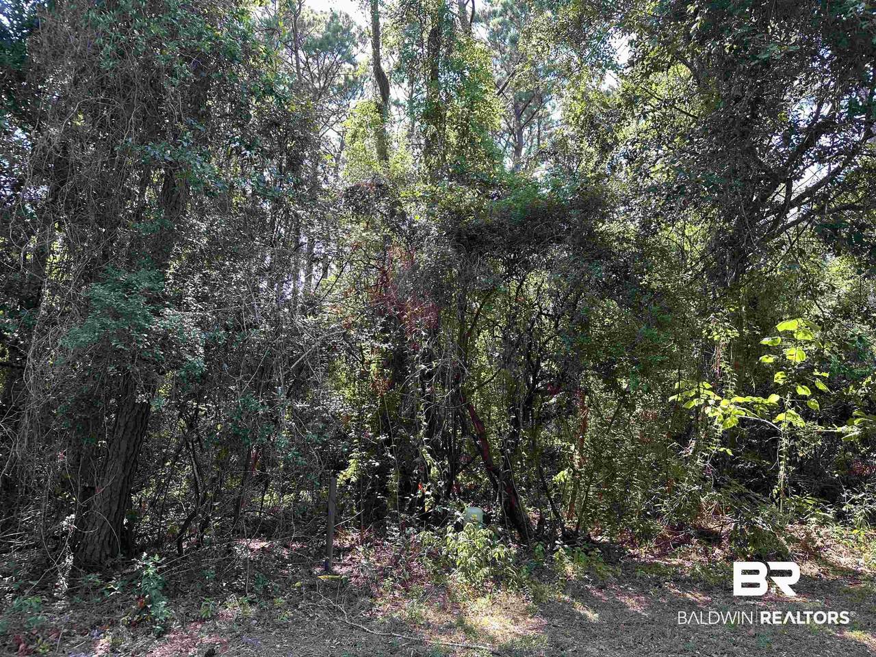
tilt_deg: +9.9
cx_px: 438
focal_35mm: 24
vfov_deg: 56.8
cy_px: 328
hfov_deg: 71.6
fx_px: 607
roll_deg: -2.5
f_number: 1.78
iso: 80
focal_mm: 6.86
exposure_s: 1/161
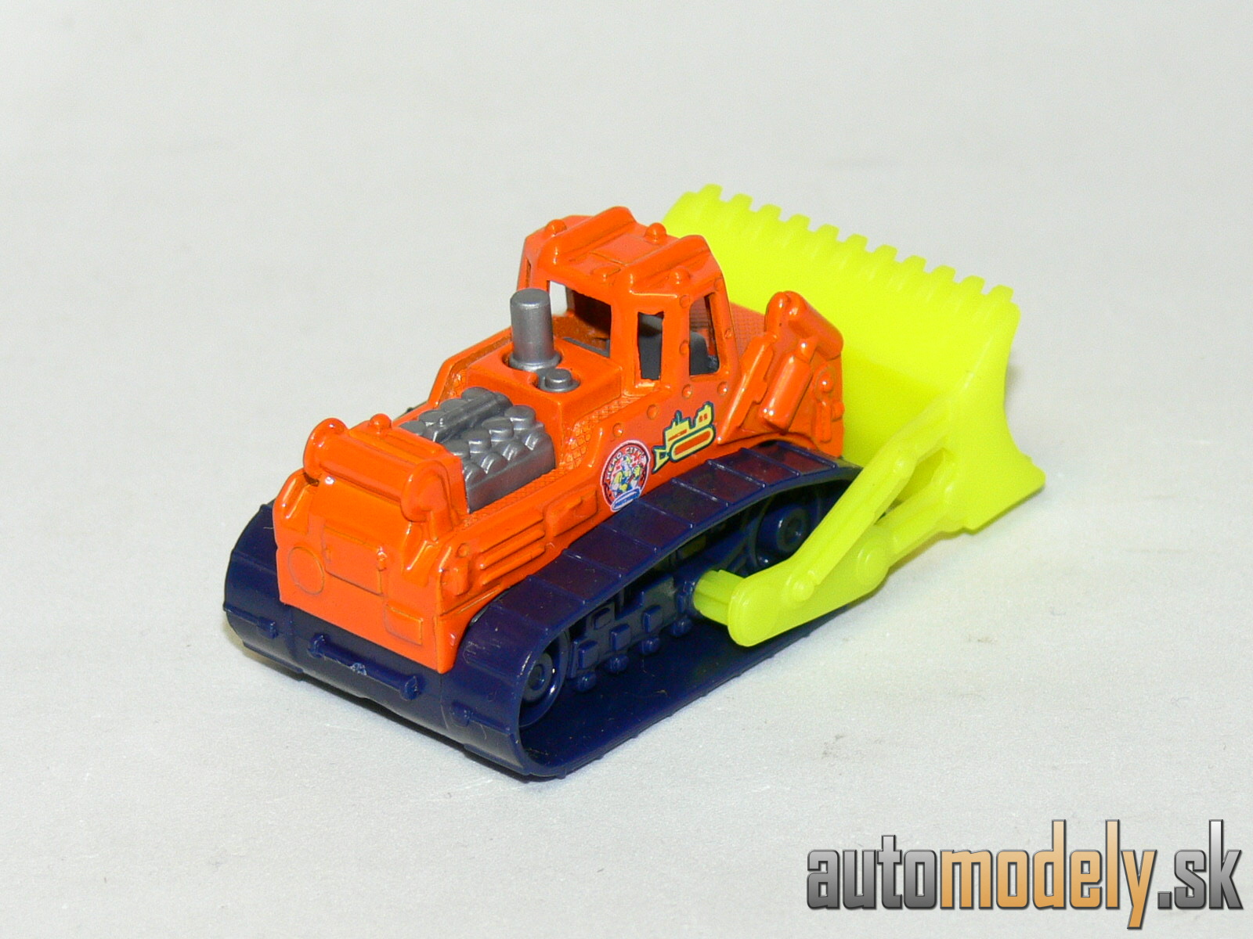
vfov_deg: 9.3
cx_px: 626
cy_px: 470
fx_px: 5792
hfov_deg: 12.3
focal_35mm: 160
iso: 100
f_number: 3.2
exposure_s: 1/30
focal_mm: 21.3
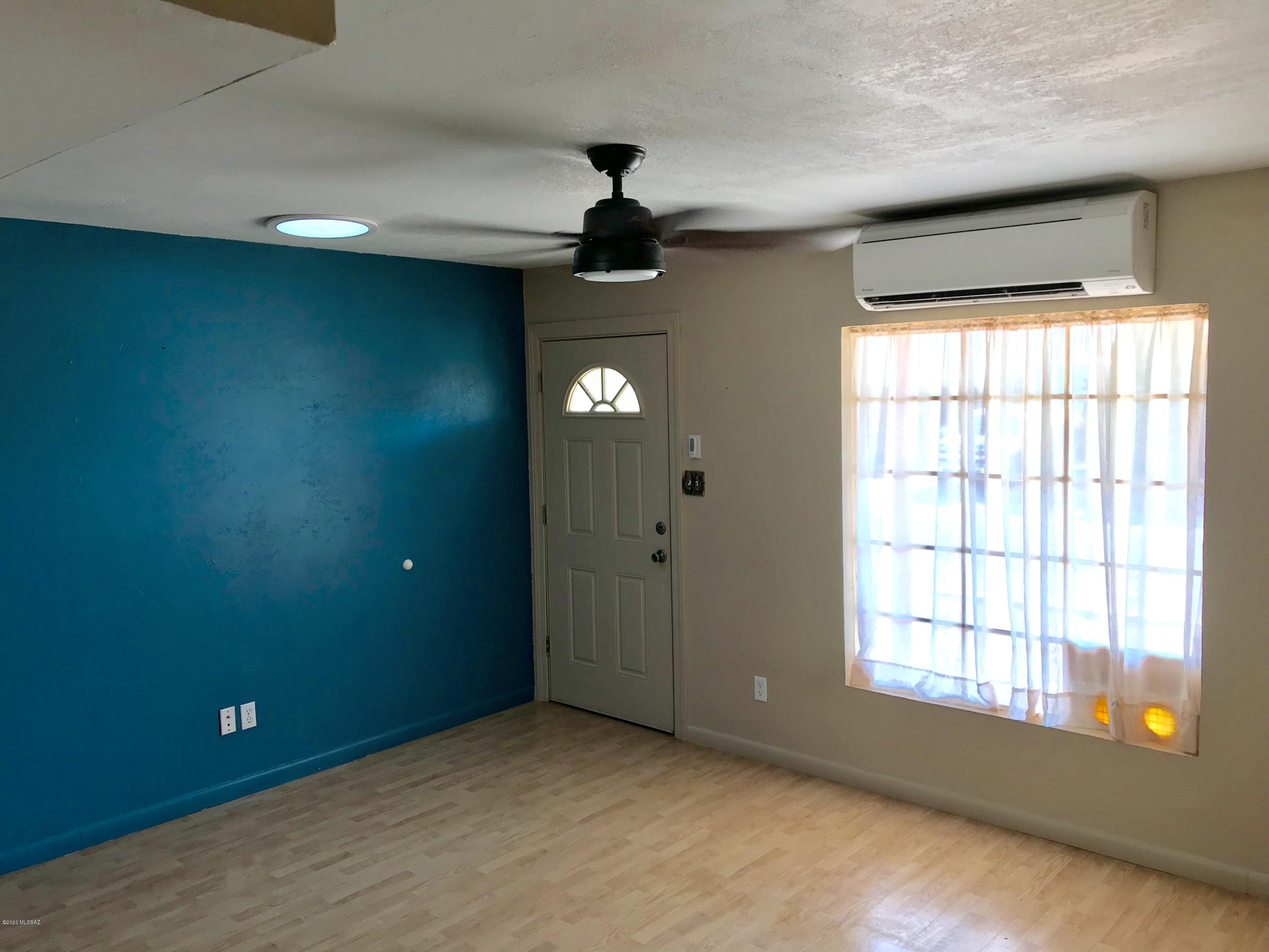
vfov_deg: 49.7
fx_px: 1026
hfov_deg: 63.4
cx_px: 634
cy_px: 476
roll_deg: +1.2
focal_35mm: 28
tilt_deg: -4.7
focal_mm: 3.99
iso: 25
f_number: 1.8
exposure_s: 1/40
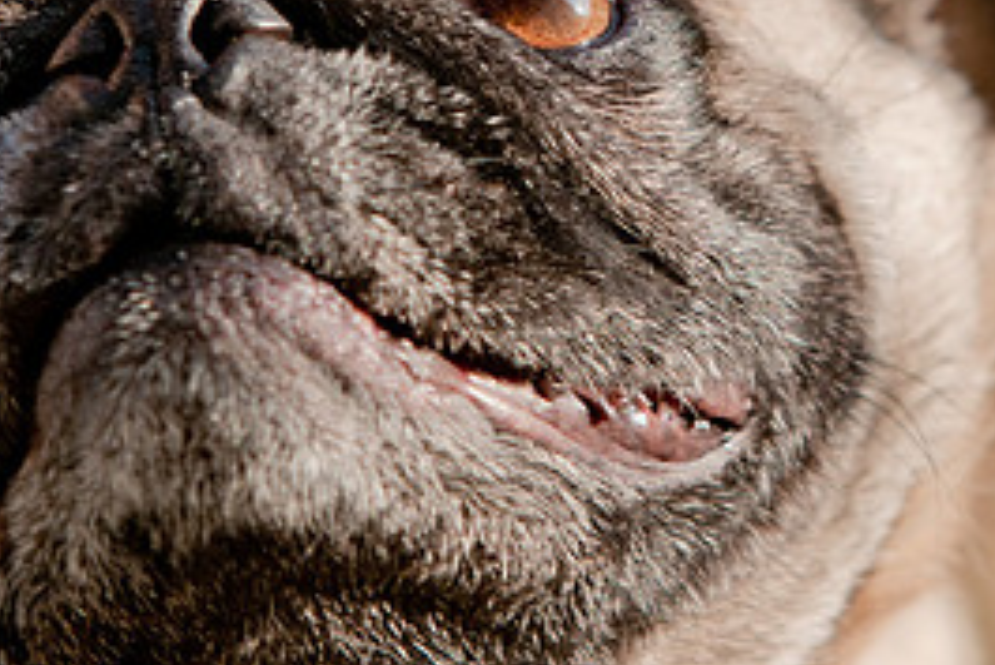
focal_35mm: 442
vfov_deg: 3.1
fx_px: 12225
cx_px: 792
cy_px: -51
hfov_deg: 4.7
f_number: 5
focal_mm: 135
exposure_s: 1/500
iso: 250
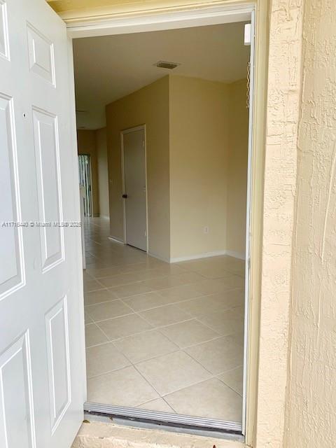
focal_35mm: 26
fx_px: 336
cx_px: 168
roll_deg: +0.0
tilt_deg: -7.4
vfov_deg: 67.3
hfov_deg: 53.1
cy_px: 224
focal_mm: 4.25
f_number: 1.8
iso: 25
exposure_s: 1/315
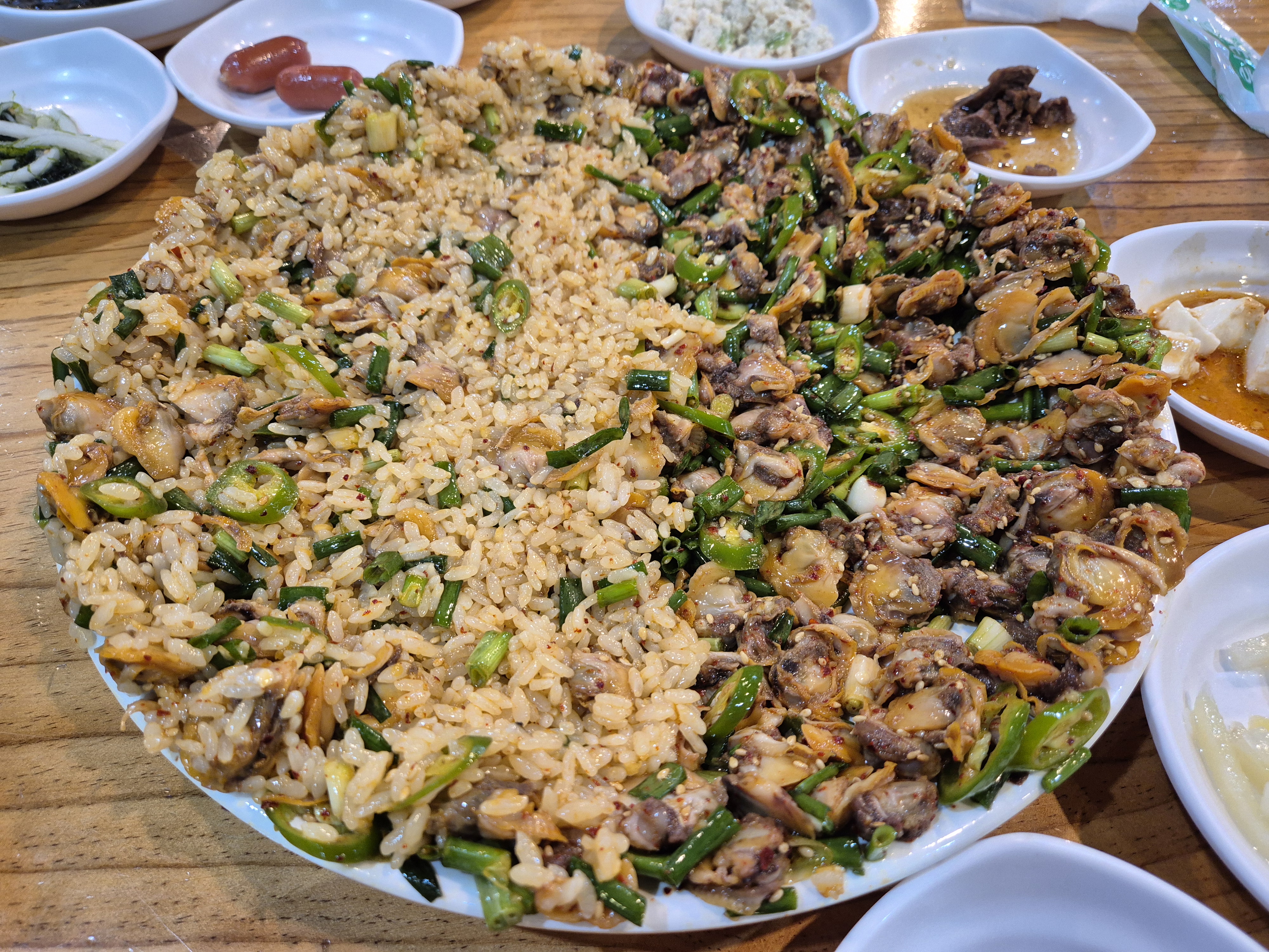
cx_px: 634
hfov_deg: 73.9
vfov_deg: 58.9
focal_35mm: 23
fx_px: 843
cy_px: 476
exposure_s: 1/120
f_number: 1.8
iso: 400
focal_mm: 5.4
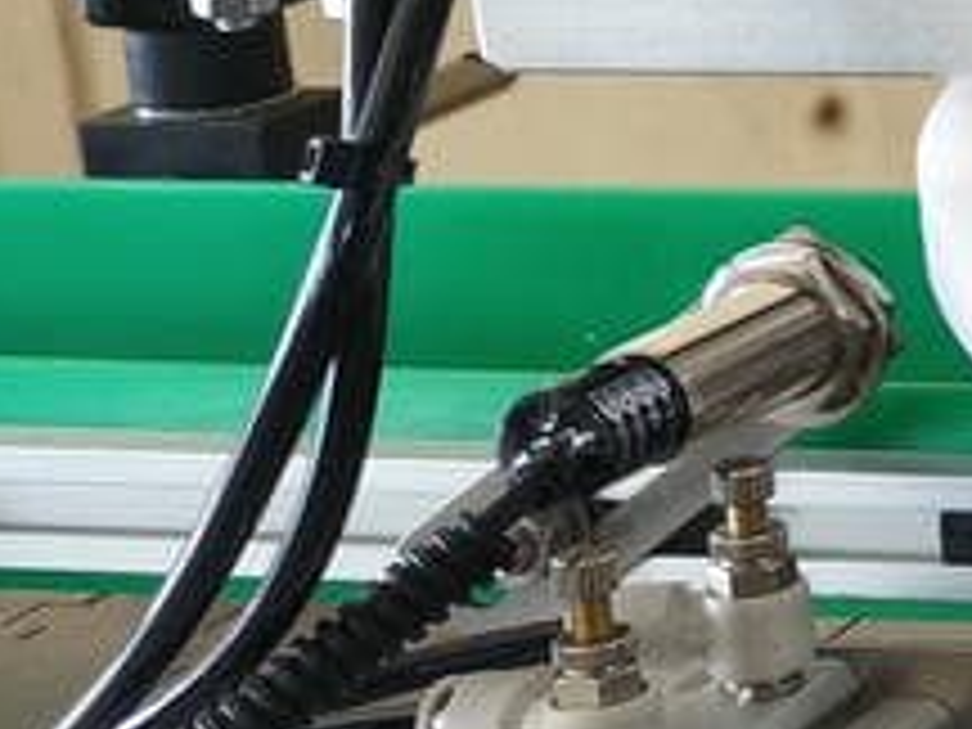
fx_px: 3594
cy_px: -108
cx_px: 2682
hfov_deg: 11.3
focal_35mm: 128
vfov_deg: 11.4
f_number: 1.88
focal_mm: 5.56
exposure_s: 1/50
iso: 200
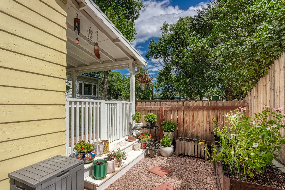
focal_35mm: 18
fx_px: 142
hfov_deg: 89.7
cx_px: 127
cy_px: 110
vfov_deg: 67.0
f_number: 8
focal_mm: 14
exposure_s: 1/8000
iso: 800
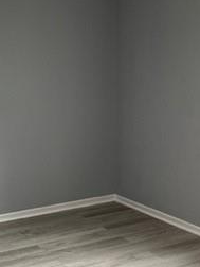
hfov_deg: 21.9
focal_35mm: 66
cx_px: 34
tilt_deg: -11.9
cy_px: 149
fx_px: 508
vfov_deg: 29.4
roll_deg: +1.1
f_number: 1.6
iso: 160
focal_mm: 5.1
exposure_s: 1/60
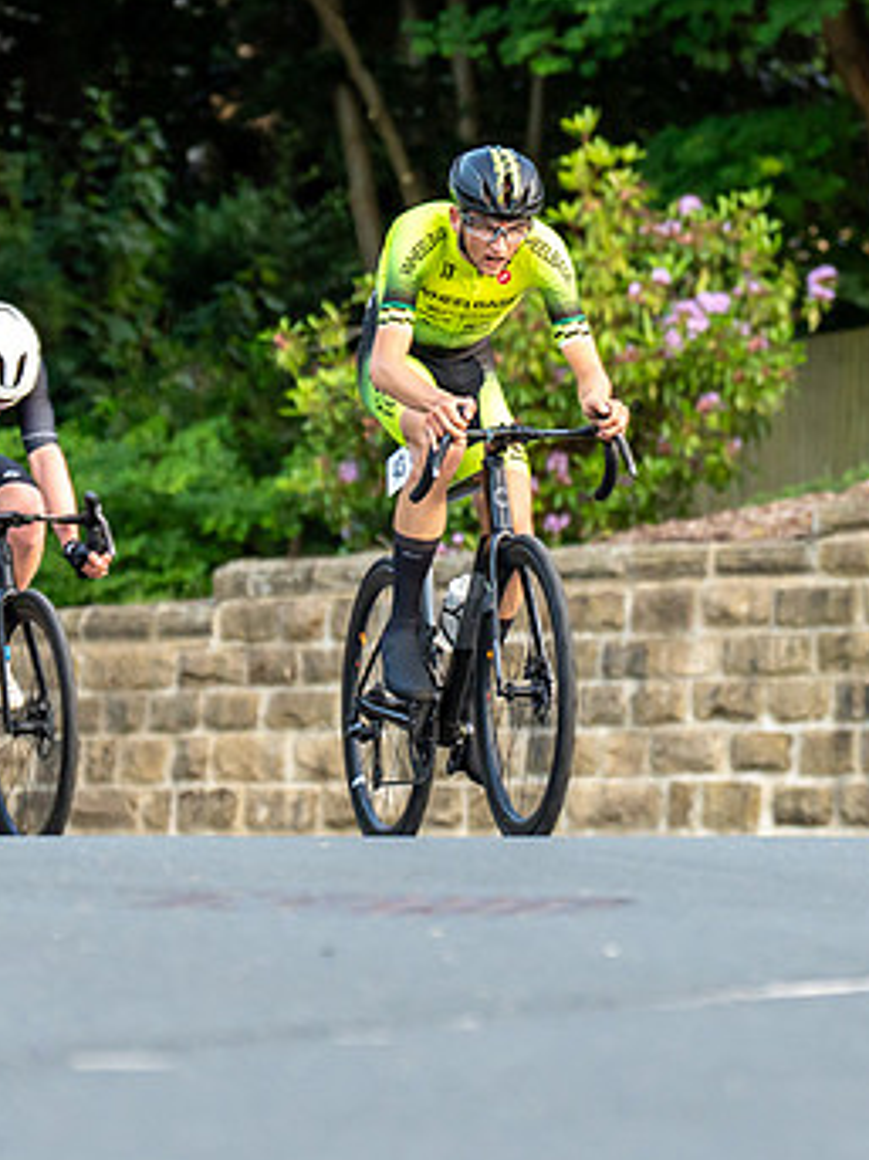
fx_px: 8641
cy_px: 348
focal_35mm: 258
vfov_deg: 7.7
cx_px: 371
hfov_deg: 5.8
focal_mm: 105
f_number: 2.8
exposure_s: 1/1000
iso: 1250
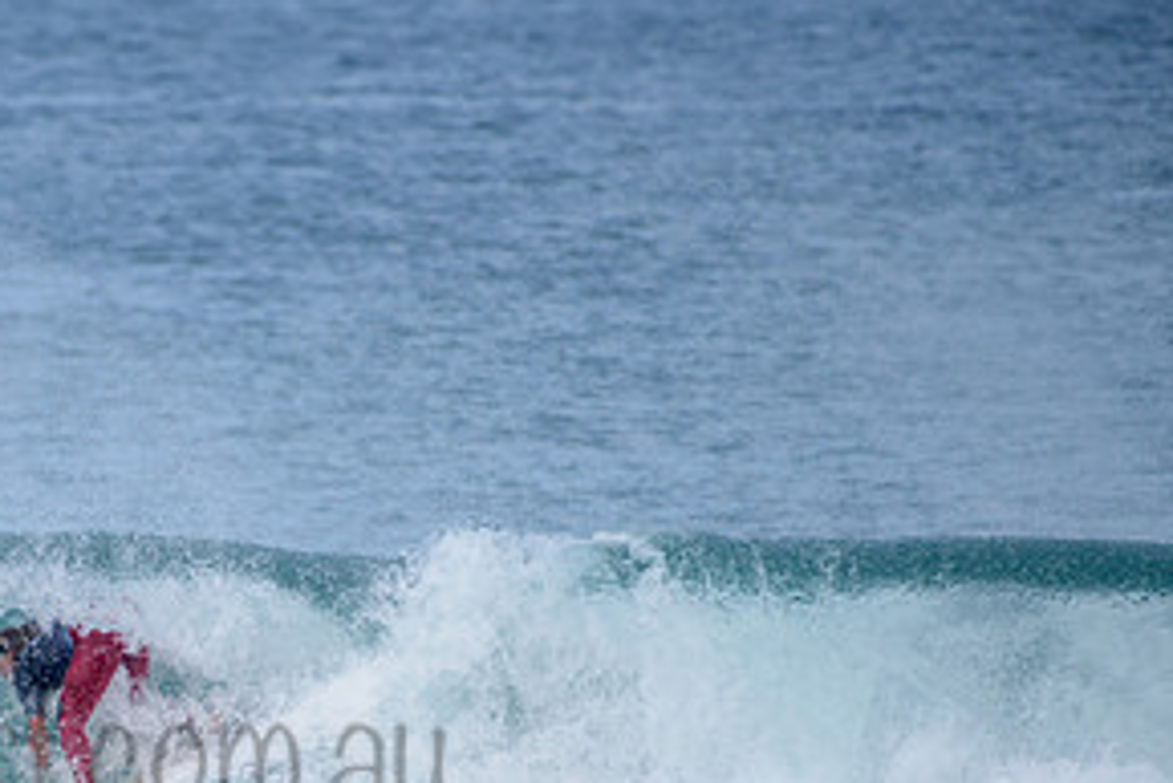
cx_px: 16
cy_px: 708
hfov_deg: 2.1
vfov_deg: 1.4
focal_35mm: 1005
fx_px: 32761
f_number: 5.6
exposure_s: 1/2000
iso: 250
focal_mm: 500
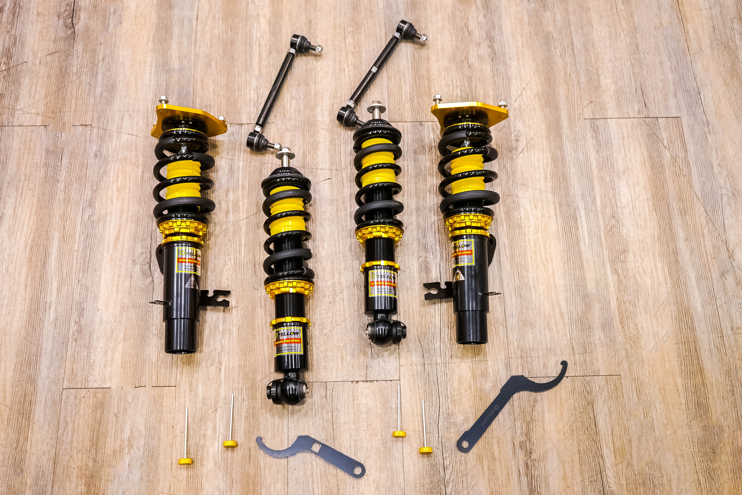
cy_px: 250
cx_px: 367
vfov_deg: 38.9
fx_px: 701
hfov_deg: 55.8
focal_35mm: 34
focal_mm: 33
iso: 1250
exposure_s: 1/50
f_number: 4
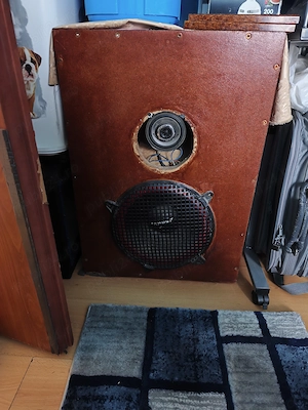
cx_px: 154
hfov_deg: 58.9
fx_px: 273
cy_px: 205
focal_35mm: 23
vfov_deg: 73.9
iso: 5000
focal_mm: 6.14
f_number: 1.65
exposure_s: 1/14.3
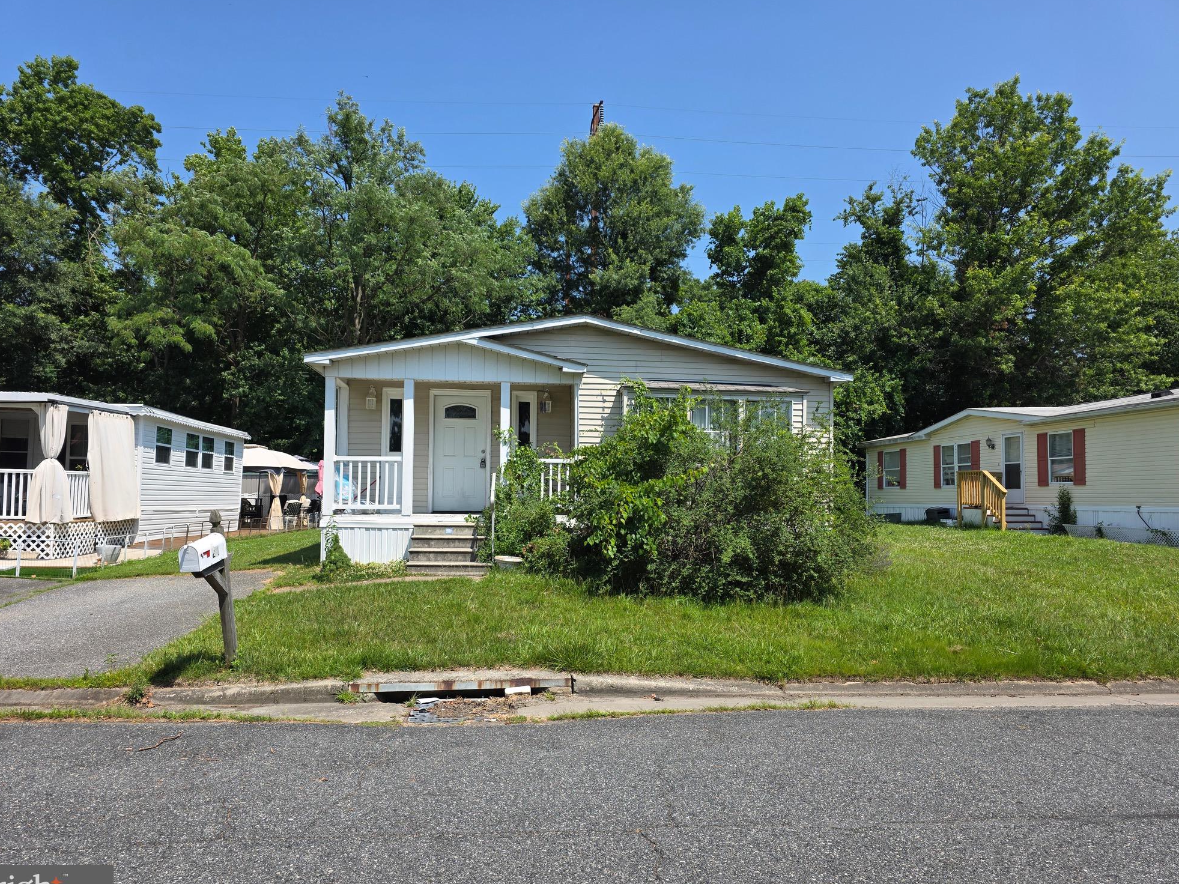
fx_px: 817
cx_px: 578
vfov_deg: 56.8
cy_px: 453
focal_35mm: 24
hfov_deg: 71.6
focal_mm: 6.3
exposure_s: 1/4766
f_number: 1.7
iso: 80
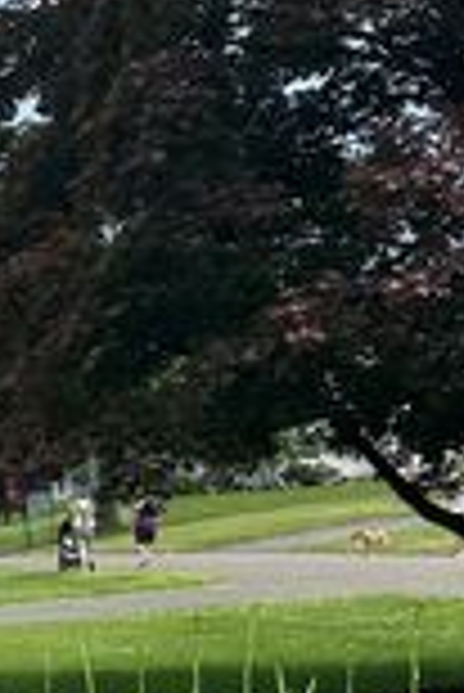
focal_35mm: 108
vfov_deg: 18.0
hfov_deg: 11.2
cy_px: 812
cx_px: -545
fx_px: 2083
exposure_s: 1/4184
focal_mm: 6.86
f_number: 1.78
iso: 80
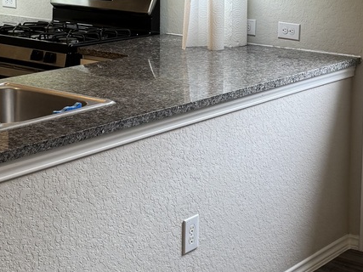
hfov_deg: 23.9
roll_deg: -0.2
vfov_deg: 17.9
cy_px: 26
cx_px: 264
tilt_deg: -7.8
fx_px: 849
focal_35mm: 81
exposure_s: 1/120
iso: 100
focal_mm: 6.76
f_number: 1.78
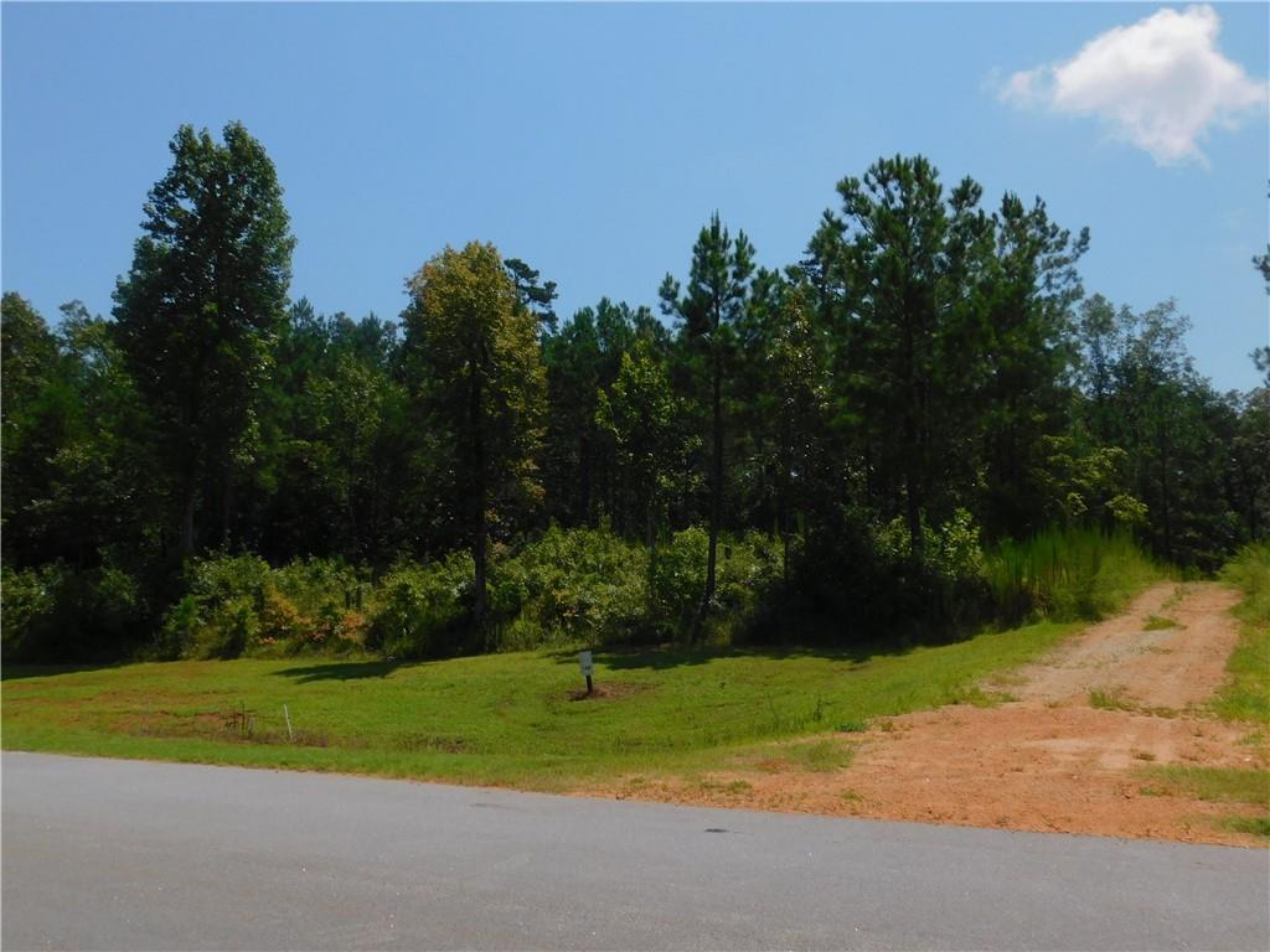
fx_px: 1101
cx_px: 635
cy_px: 476
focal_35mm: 30
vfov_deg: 46.8
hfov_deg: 60.0
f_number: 6.4
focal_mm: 5.3
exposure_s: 1/800
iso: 125
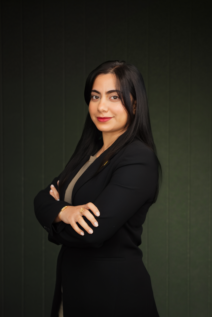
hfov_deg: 25.1
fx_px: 477
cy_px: 158
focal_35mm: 54
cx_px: 106
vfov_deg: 36.9
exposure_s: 1/100
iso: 250
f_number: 2.8
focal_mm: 54
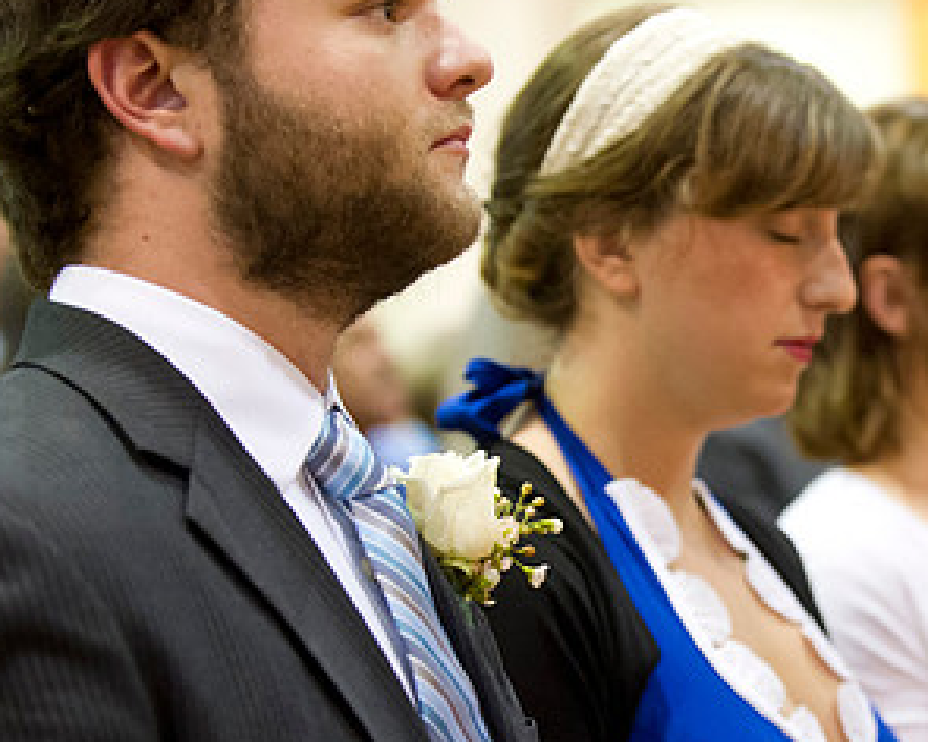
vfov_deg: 12.0
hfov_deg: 14.8
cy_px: 484
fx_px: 3543
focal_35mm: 129
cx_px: 818
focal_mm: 70
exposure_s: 1/80
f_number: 2.8
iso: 5000
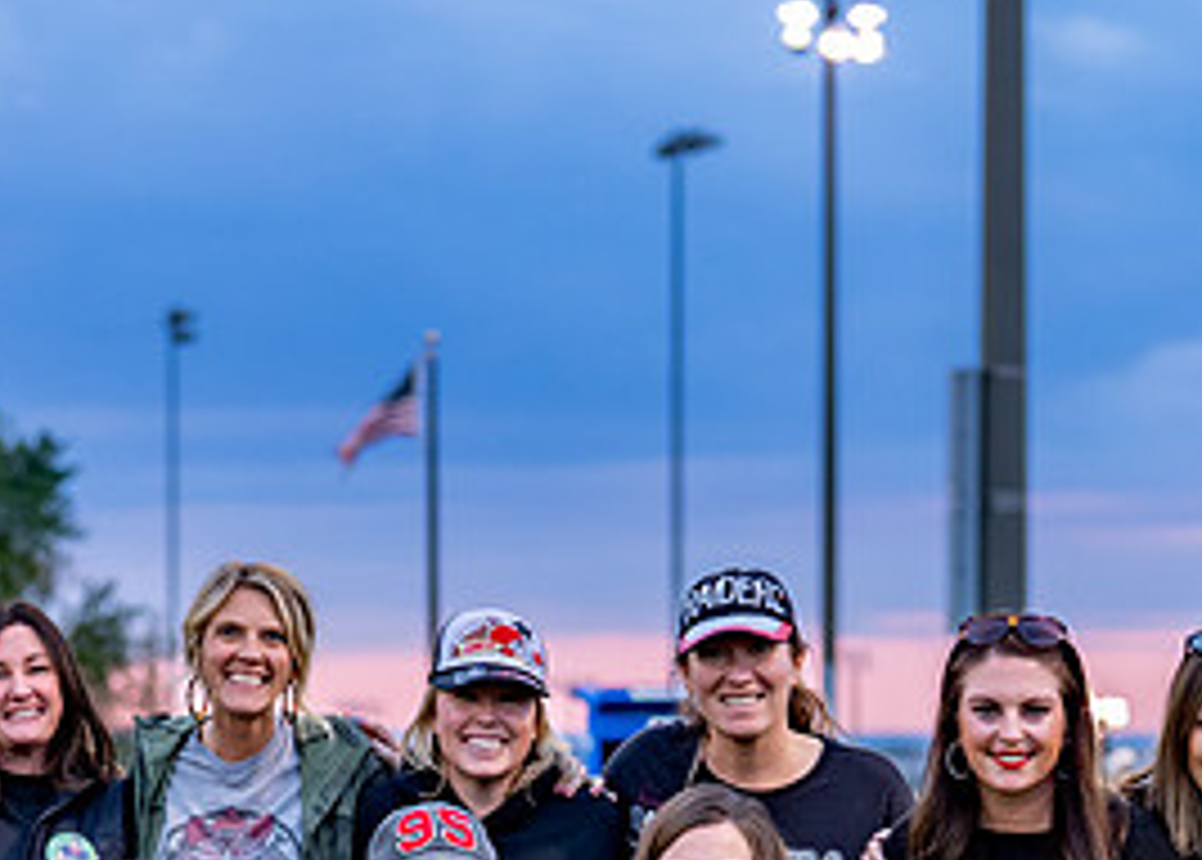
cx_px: 399
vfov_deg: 8.2
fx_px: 5909
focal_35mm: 173
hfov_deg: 11.6
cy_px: 1114
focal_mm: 50
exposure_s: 1/500
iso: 640
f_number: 2
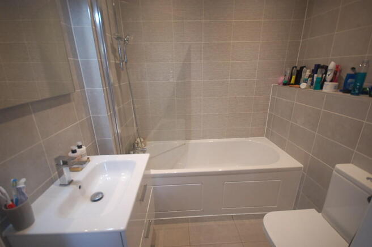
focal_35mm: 15
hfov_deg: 100.4
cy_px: 124
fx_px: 155
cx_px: 186
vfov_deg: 77.2
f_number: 4
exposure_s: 1/60
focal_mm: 10
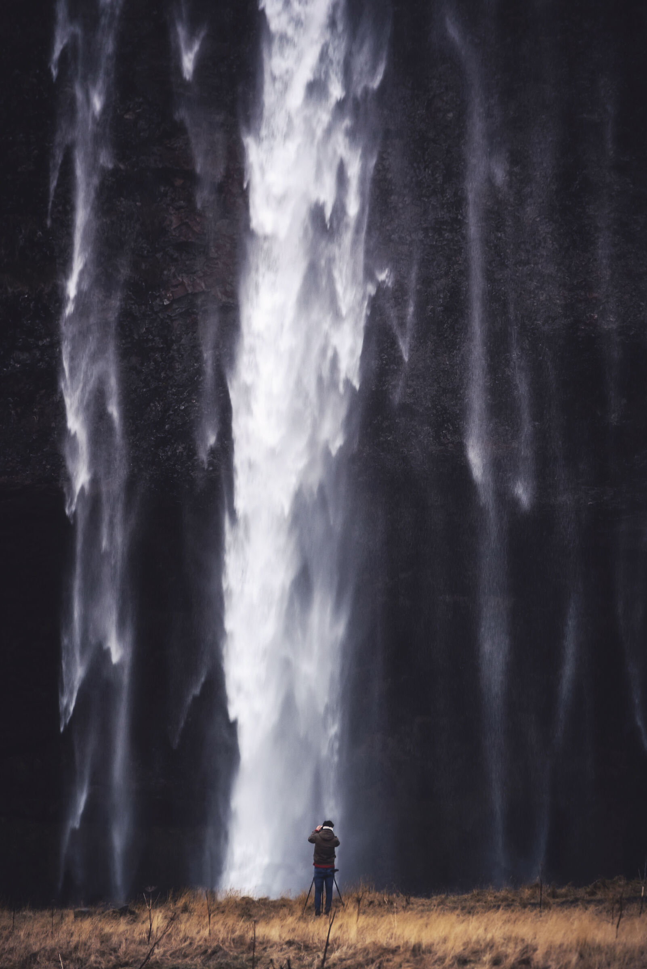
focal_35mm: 300
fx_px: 8080
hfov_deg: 4.6
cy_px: 484
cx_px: 324
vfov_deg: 6.9
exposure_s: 1/125
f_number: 7.1
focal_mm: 300
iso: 320
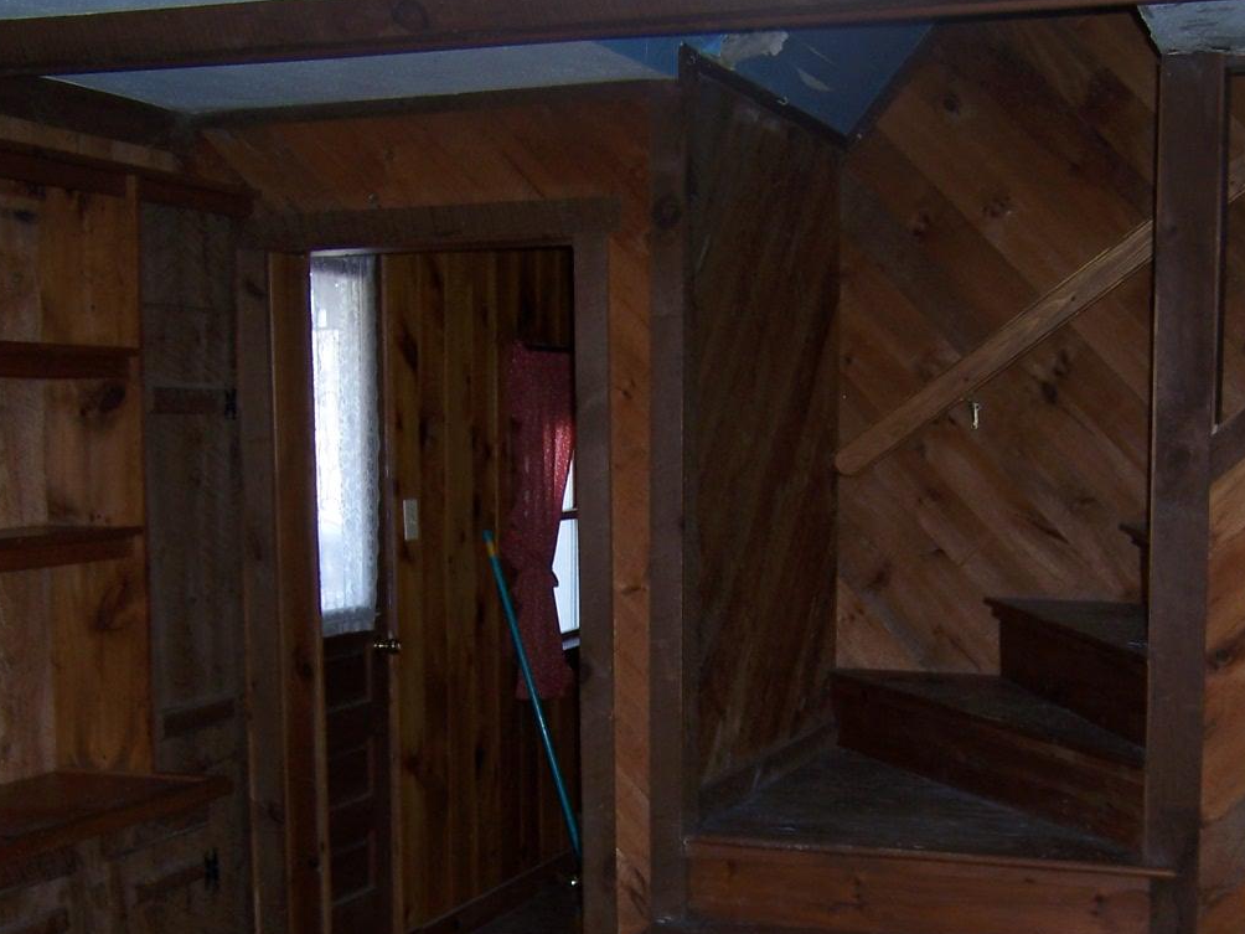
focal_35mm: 51
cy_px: 676
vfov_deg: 28.2
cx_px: 711
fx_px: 1834
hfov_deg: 37.4
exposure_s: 1/60
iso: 80
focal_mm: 5.5
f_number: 2.8
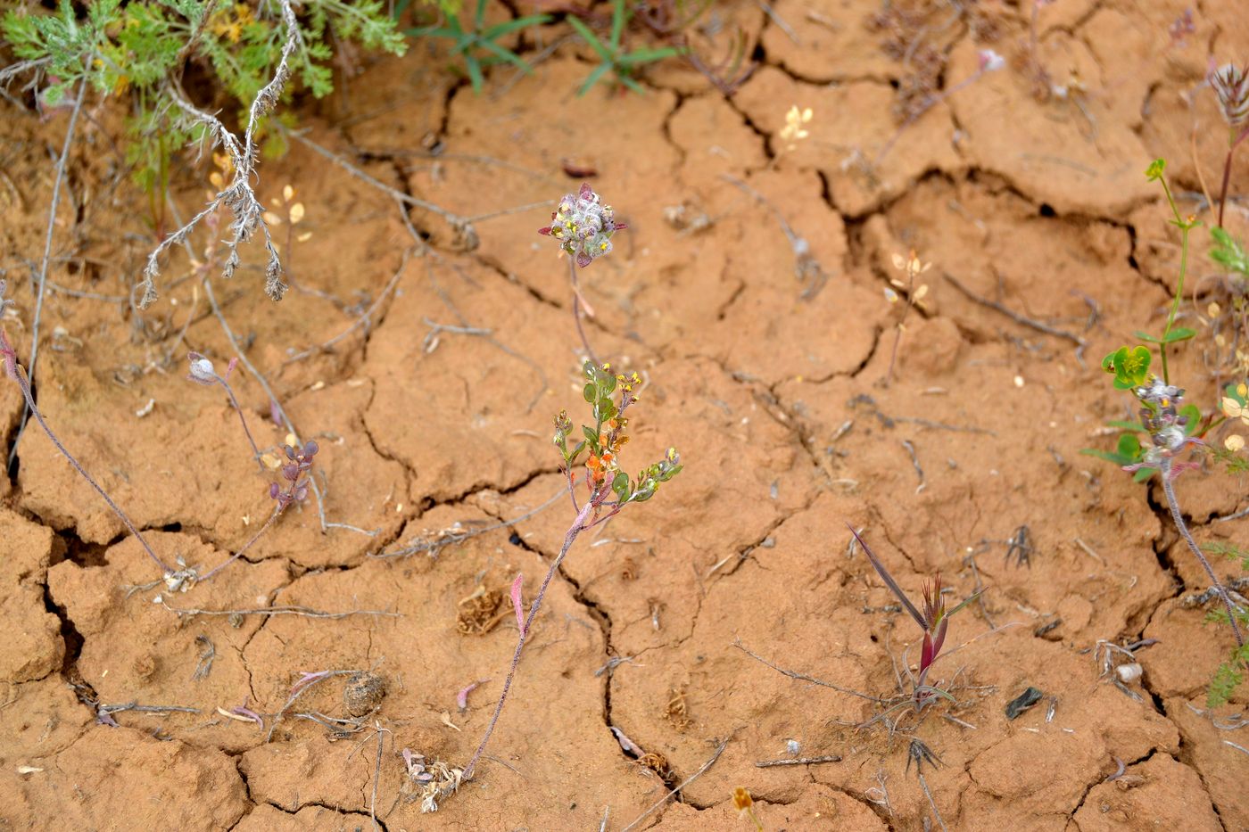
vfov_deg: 21.6
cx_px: 624
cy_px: 416
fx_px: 2185
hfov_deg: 31.9
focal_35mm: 63
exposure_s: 1/320
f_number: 8
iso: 100
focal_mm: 42
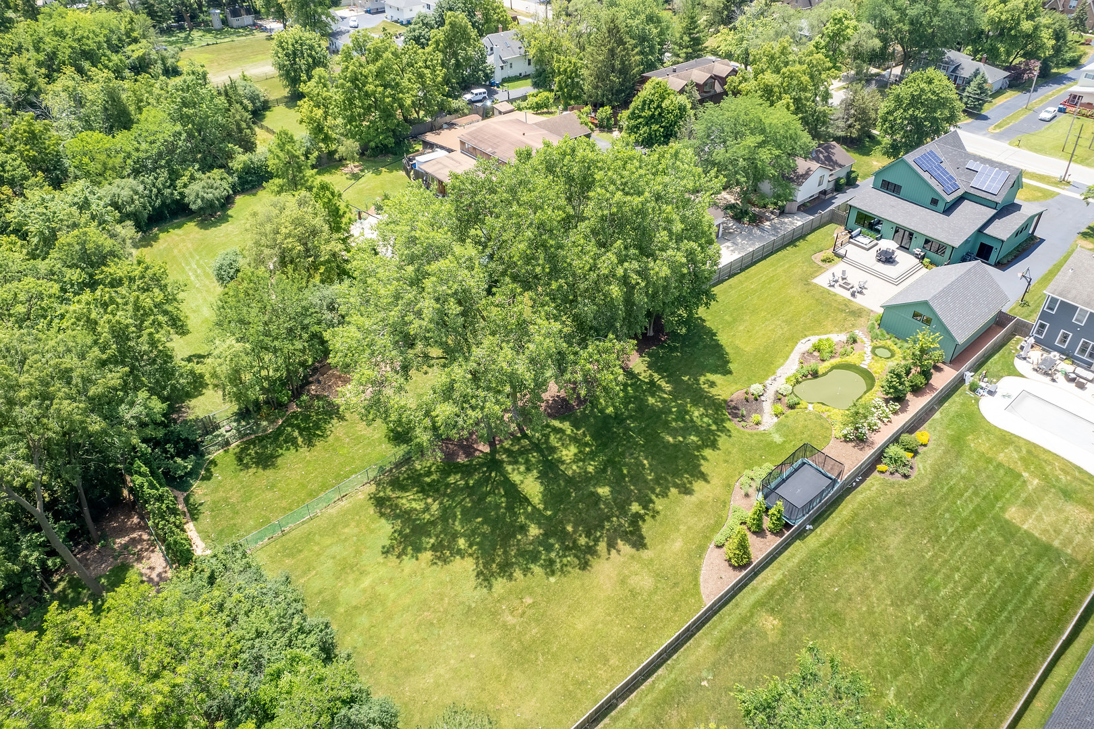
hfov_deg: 78.6
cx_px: 547
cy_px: 364
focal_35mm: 22
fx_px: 668
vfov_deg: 57.2
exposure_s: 1/730
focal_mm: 8.38
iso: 110
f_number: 2.8
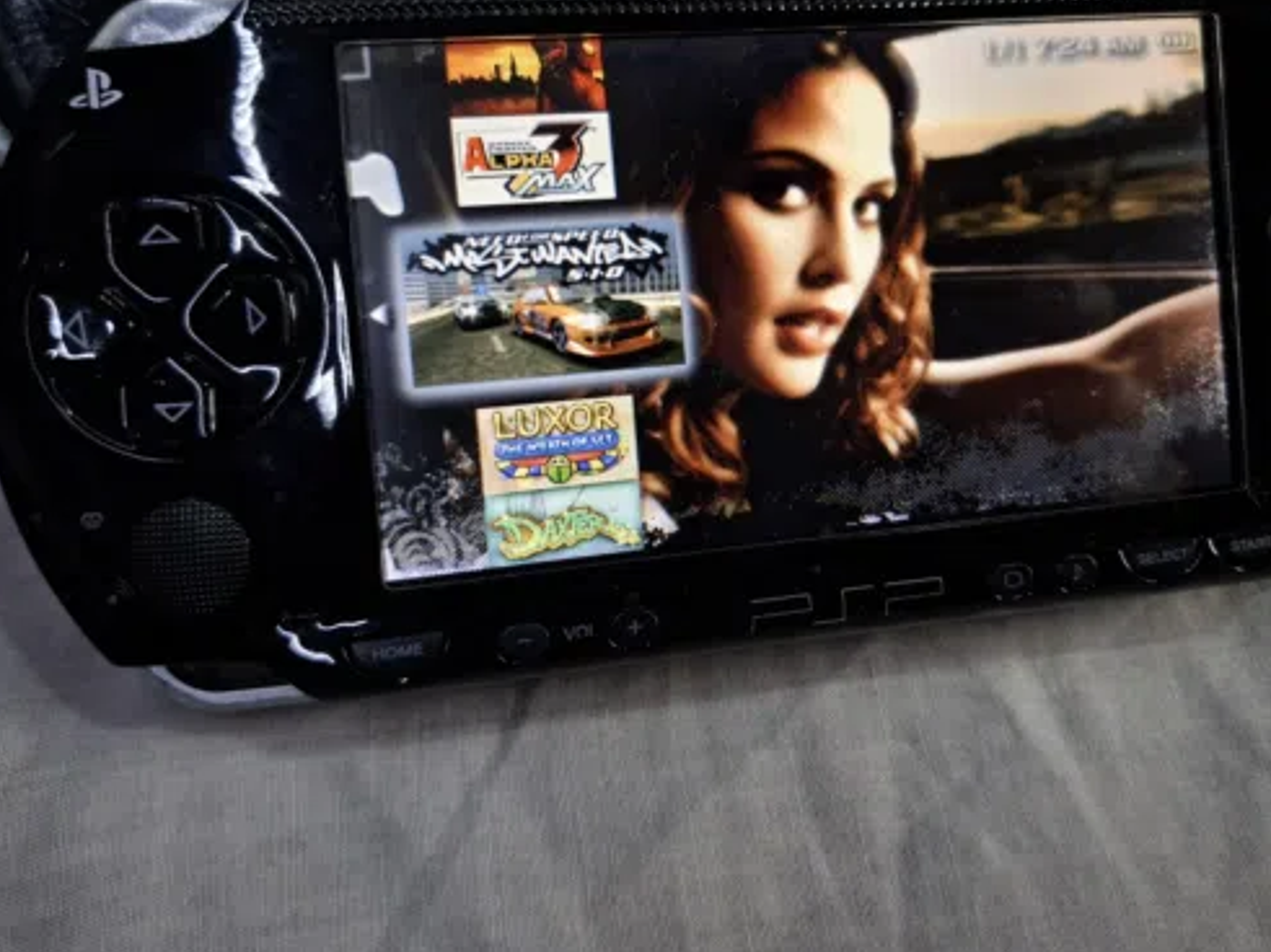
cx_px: 733
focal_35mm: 30
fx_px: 1101
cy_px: 357
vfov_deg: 46.4
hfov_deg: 59.7
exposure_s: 1/50
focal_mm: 5.54
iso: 250
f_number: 1.8
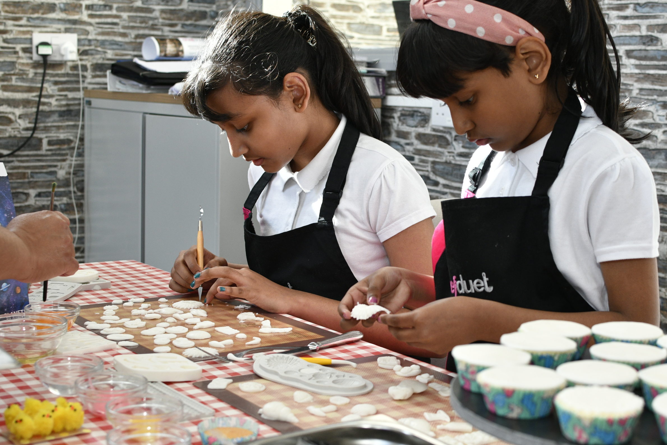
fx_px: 1048
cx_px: 354
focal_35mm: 57
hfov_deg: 35.3
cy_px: 232
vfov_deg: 24.0
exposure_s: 1/200
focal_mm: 35
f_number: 5
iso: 800
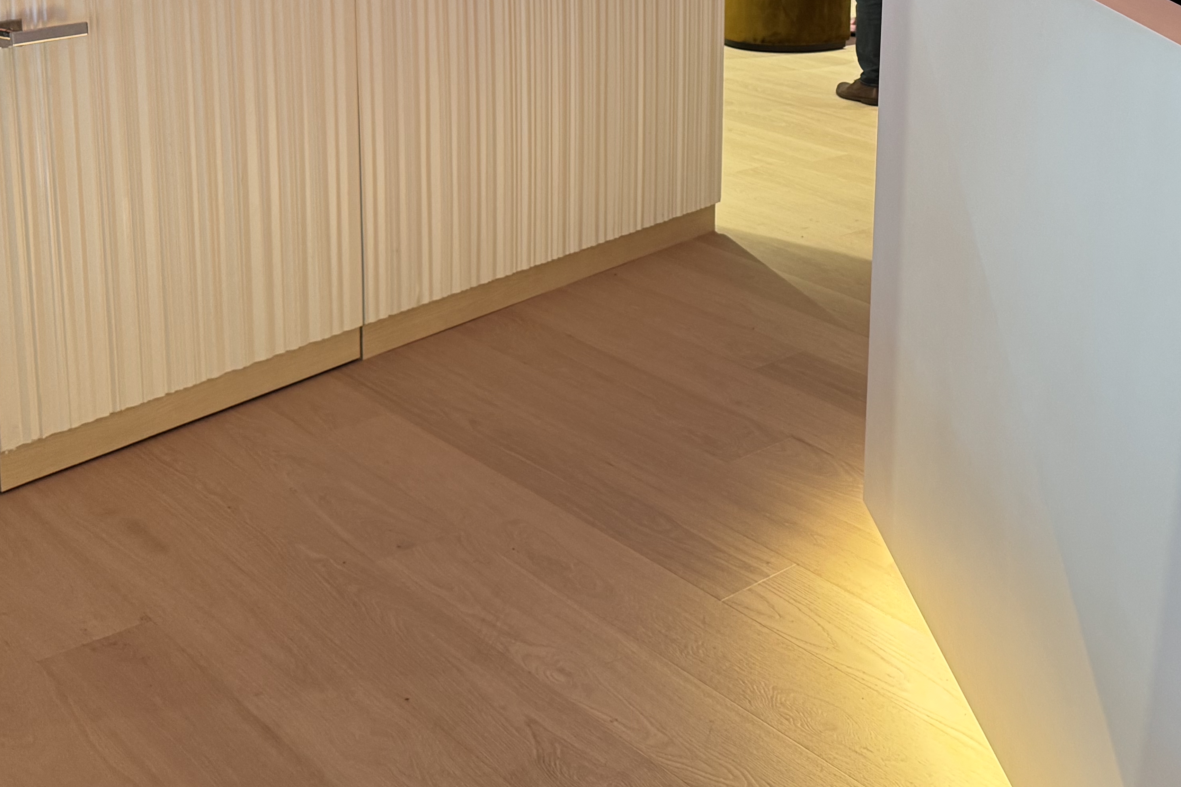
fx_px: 1575
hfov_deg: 39.8
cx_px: 914
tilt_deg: -11.6
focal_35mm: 48
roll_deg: -2.6
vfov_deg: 27.0
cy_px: 57
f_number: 1.78
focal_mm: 6.76
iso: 320
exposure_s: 1/60
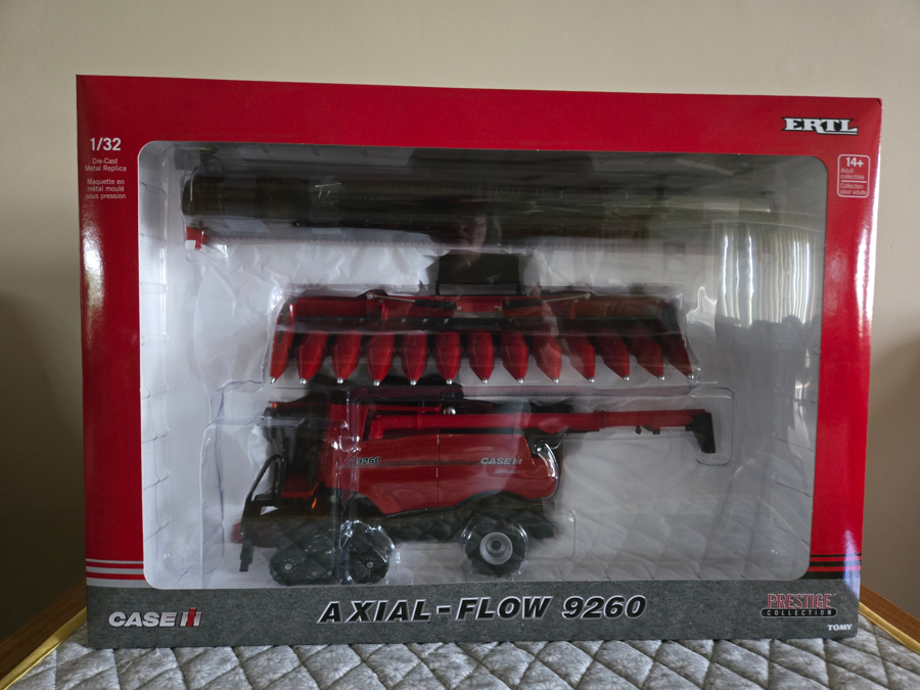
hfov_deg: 73.9
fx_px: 611
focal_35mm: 23
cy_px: 345
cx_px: 460
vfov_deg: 58.9
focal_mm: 5.4
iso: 1250
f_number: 1.8
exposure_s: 1/24
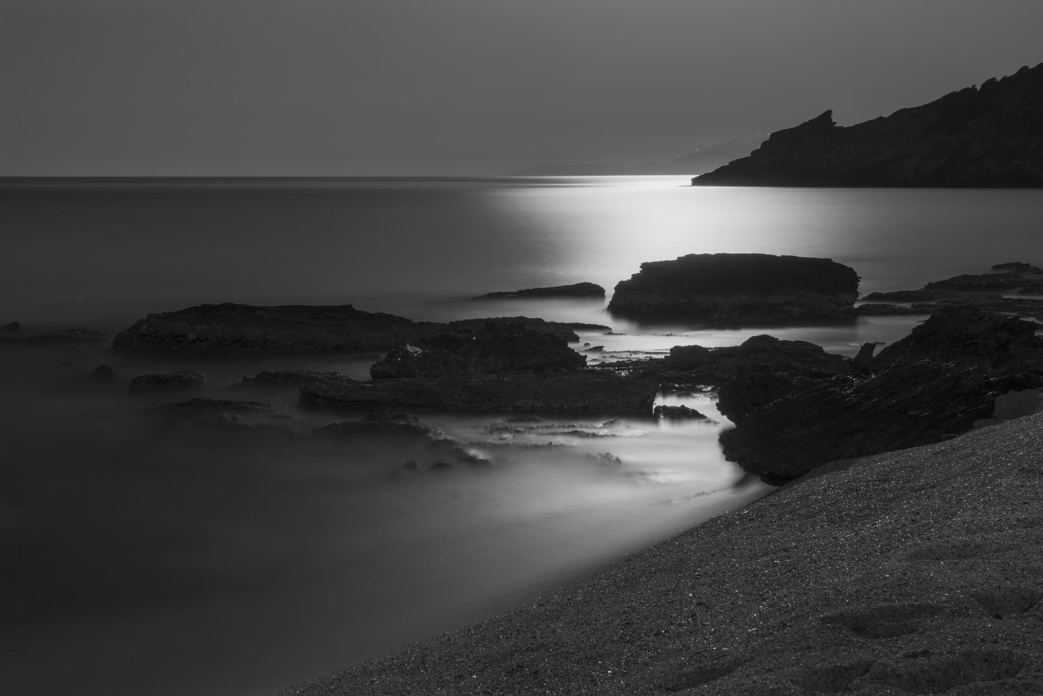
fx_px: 2028
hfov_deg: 28.8
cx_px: 522
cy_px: 348
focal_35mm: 70
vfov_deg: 19.5
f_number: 22
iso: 100
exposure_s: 735
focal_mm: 70
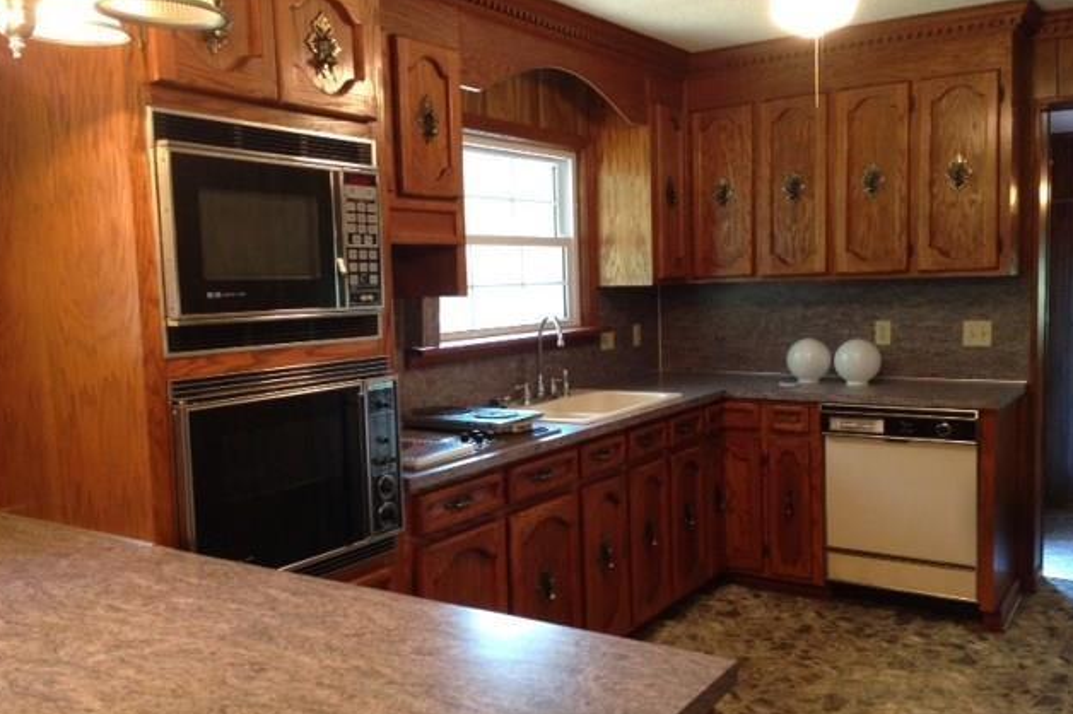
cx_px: 535
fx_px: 1043
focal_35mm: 35
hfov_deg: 54.5
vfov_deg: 37.8
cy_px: 367
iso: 250
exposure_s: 1/20
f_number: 2.4
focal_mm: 4.12
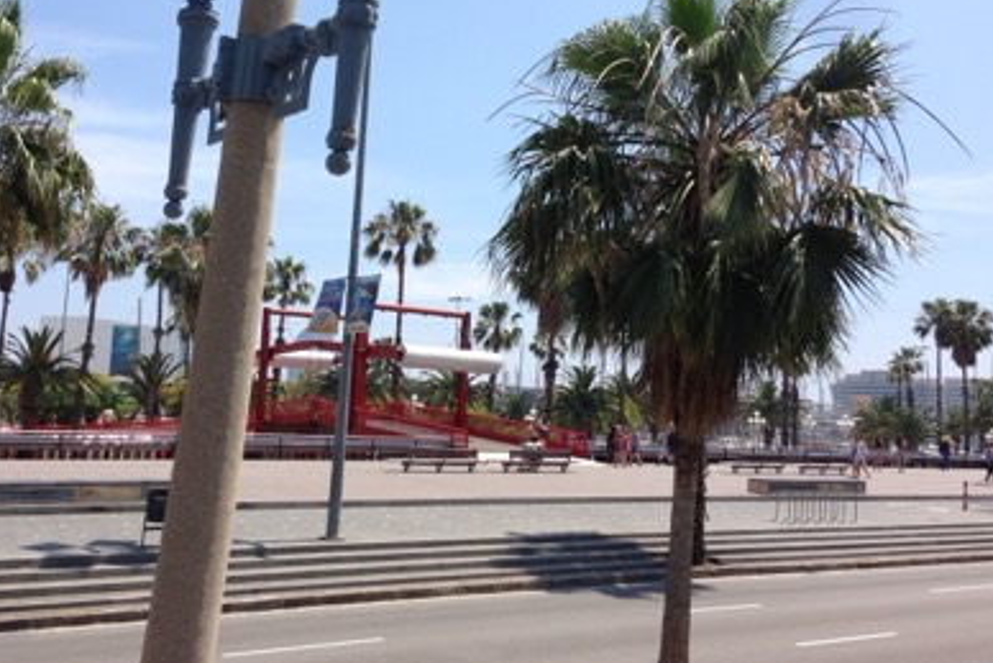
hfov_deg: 42.7
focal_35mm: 46
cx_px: 479
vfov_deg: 29.1
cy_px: 238
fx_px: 1269
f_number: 2.4
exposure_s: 1/1506
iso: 50
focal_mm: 4.13
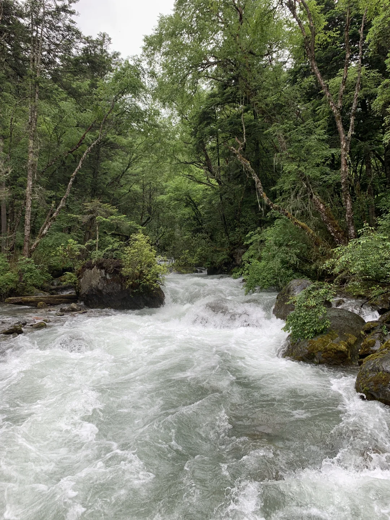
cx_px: 195
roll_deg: +0.9
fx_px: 391
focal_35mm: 26
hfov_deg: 53.1
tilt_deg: +2.8
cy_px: 260
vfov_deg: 67.3
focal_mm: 4.25
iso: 25
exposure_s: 1/407
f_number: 1.8
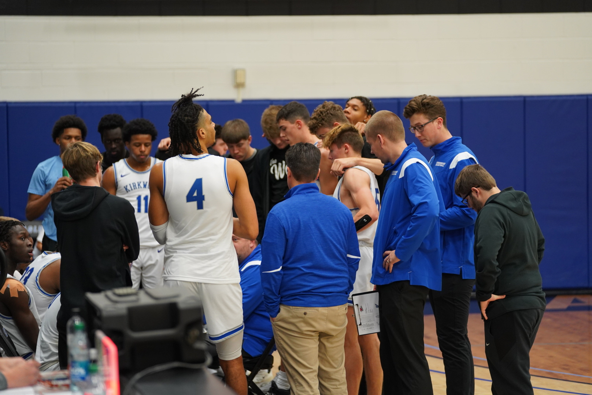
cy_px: 198
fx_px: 2304
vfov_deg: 9.8
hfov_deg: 14.6
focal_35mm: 140
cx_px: 296
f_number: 2.8
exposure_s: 1/500
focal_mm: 140
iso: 2500
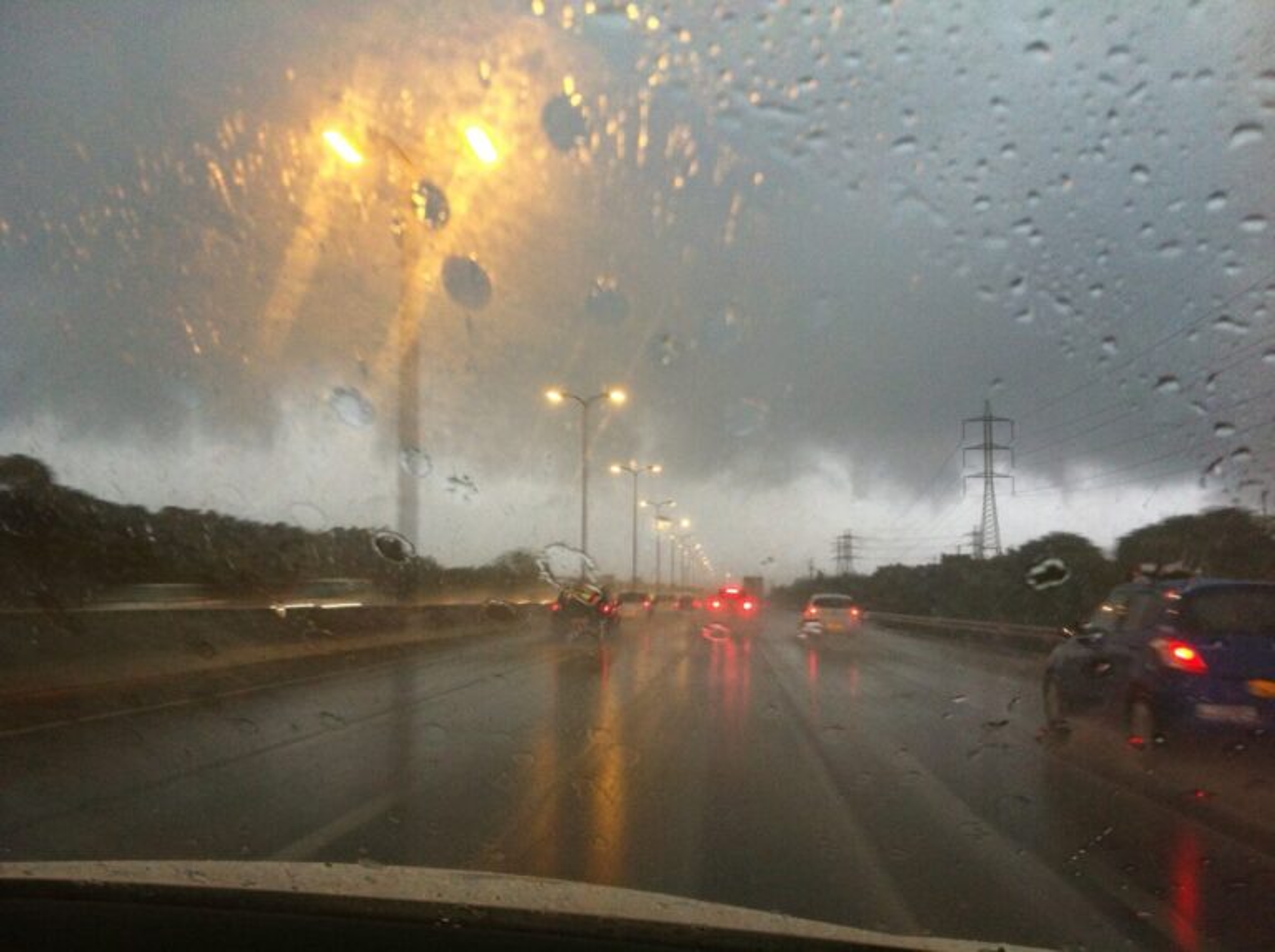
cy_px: 476
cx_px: 638
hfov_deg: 52.7
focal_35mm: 35
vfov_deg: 40.6
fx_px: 1288
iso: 100
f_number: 2.8
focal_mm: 3.85
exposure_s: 1/15
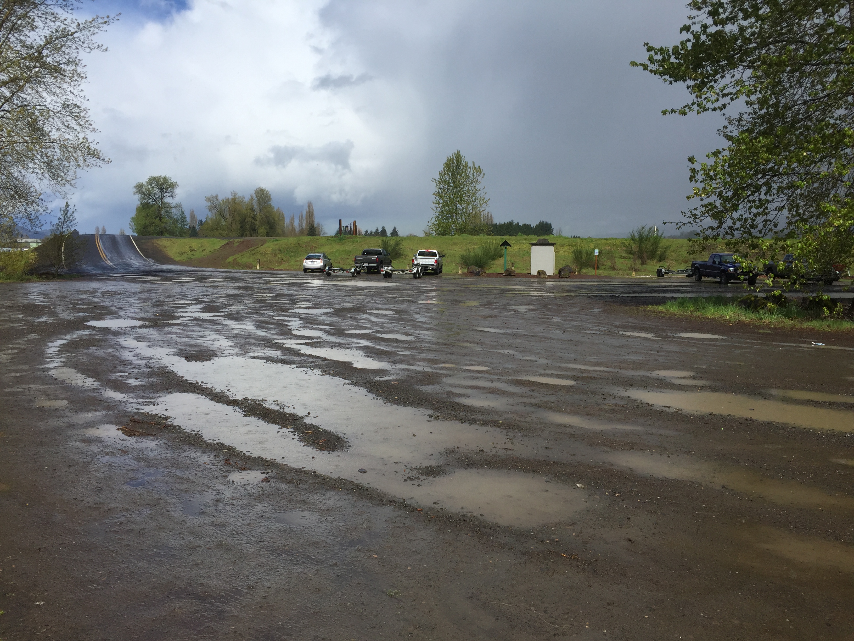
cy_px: 320
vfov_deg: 48.2
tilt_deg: -5.0
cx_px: 427
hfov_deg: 61.7
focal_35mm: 29
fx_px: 715
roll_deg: -0.9
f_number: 2.2
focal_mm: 4.15
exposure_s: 1/3597
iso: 32
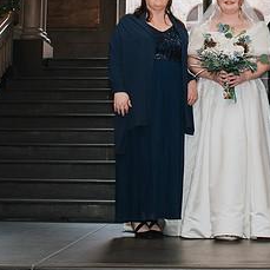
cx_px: 192
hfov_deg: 19.4
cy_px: 55
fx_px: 785
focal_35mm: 89
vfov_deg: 19.3
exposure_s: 1/200
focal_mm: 35
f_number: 3.5
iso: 1000
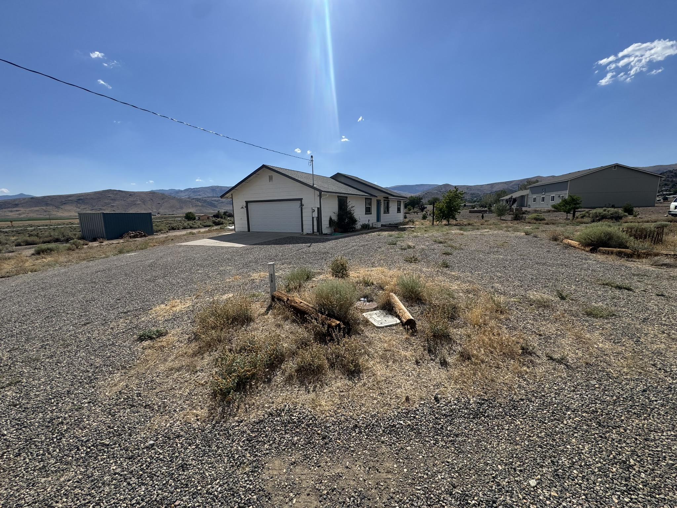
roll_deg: +1.0
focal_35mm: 14
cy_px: 254
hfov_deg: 102.1
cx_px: 338
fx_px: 274
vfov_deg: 85.7
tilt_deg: -8.3
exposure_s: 1/2985
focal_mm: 2.22
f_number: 2.2
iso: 50
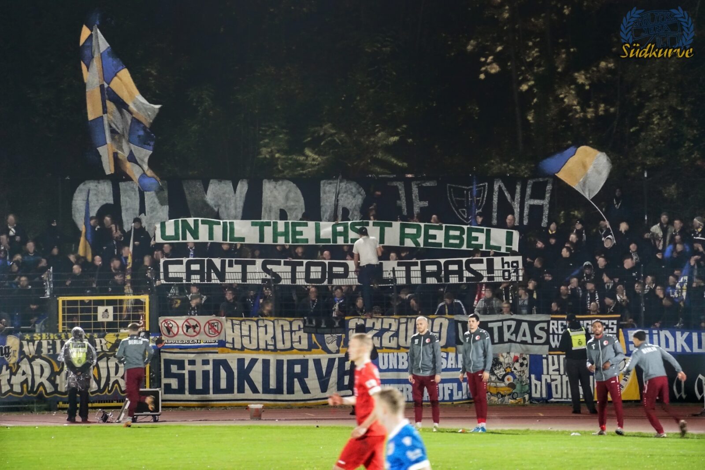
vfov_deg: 4.6
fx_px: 5875
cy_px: 235
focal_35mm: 300
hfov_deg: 6.9
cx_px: 352
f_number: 6.3
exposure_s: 1/80
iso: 12800
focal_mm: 200
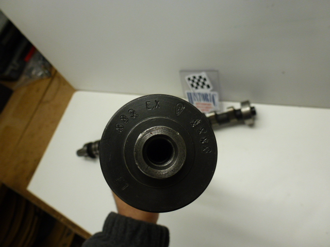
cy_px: 124
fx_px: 229
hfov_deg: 71.6
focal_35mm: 24
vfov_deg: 56.8
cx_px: 165
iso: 125
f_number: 3.3
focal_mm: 4.3
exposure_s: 1/60
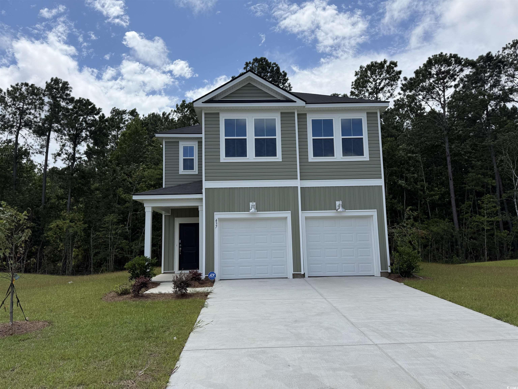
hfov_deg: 71.6
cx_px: 259
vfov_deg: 56.8
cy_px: 194
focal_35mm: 24
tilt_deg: +6.4
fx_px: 359
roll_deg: +3.1
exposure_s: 1/6711
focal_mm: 6.76
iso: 100
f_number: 1.78
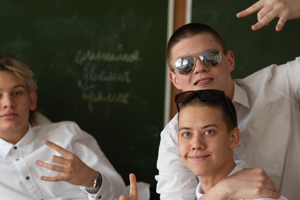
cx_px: 142
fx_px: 1133
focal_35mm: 136
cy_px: 147
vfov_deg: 10.1
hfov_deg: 15.1
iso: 160
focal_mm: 85
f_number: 3.2
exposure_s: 1/125
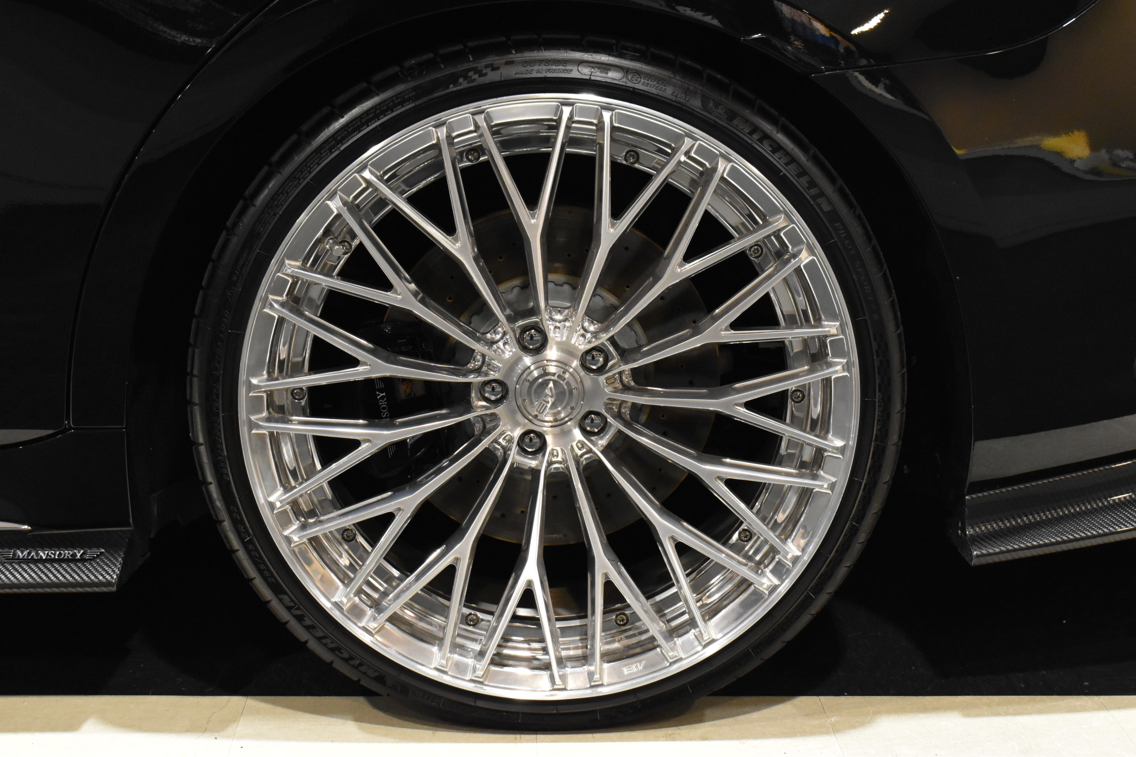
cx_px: 568
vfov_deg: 26.5
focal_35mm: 51
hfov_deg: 38.9
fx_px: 1609
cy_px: 378
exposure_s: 1/50
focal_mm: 34
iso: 3200
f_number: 8
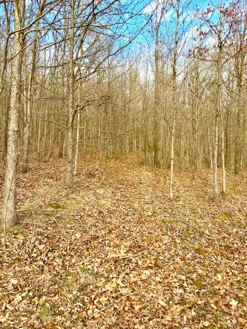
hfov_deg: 54.9
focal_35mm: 25
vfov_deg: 69.4
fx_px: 238
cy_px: 159
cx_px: 119
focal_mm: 6.76
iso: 80
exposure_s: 1/1522
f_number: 1.78
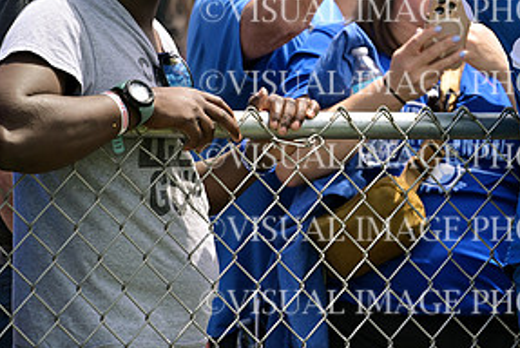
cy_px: 46
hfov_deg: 6.8
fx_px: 4381
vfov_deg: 4.5
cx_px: 462
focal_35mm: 303
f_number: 4
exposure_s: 1/640
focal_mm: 150
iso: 100
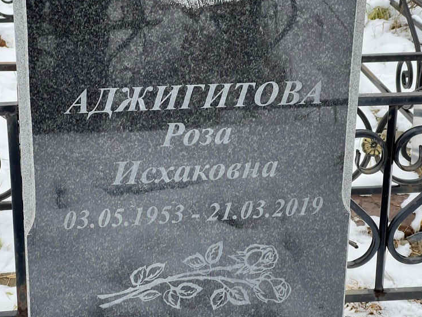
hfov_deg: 23.6
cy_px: 149
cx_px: 207
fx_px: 1012
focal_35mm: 83
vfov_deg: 17.8
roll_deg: +1.4
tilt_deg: -21.4
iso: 125
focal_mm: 9
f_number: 2.8
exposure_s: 1/99
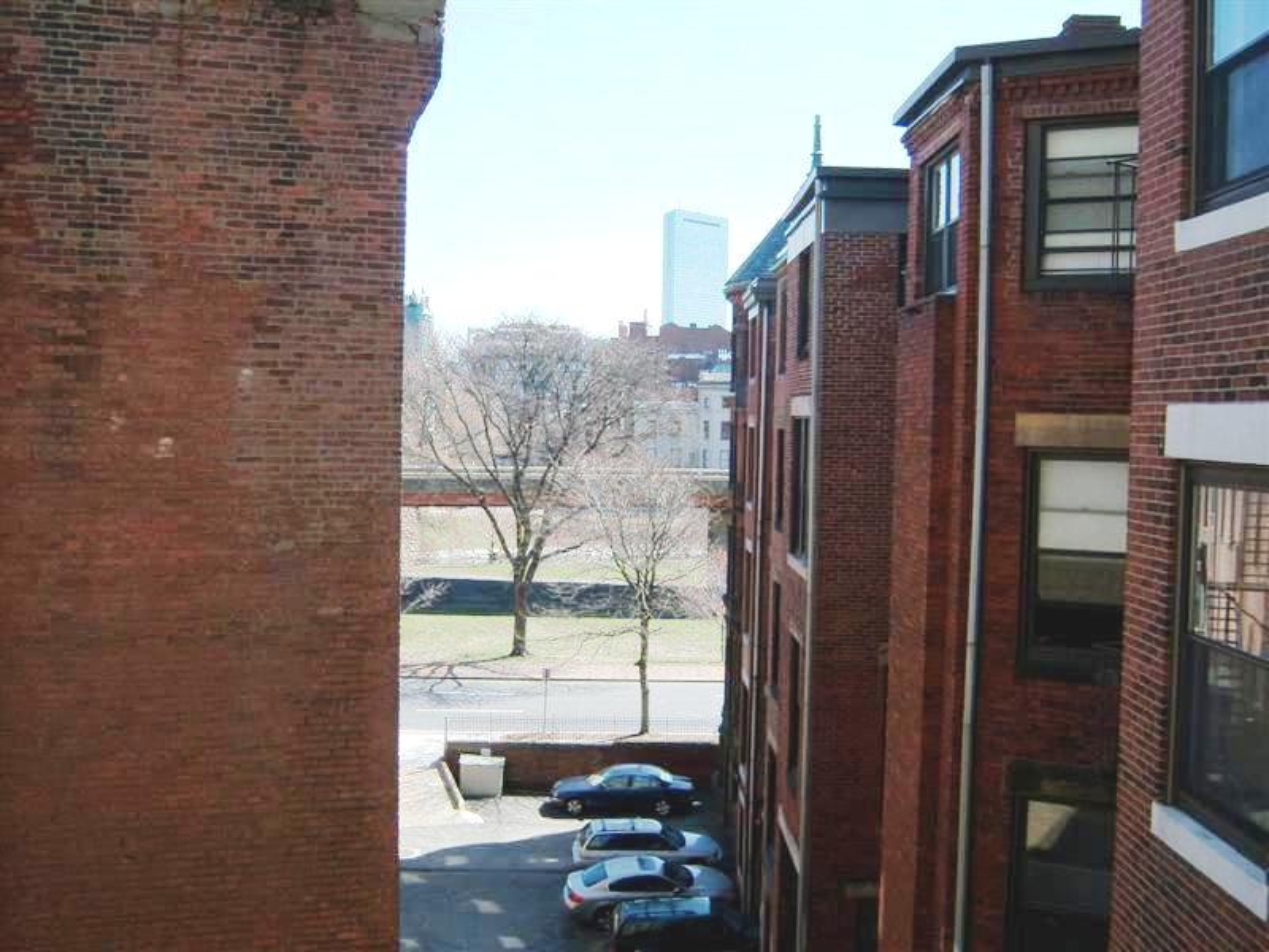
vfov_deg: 39.7
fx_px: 1320
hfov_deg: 51.4
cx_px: 634
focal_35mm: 36
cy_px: 476
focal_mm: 7.5
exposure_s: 1/640
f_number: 2.8
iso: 80
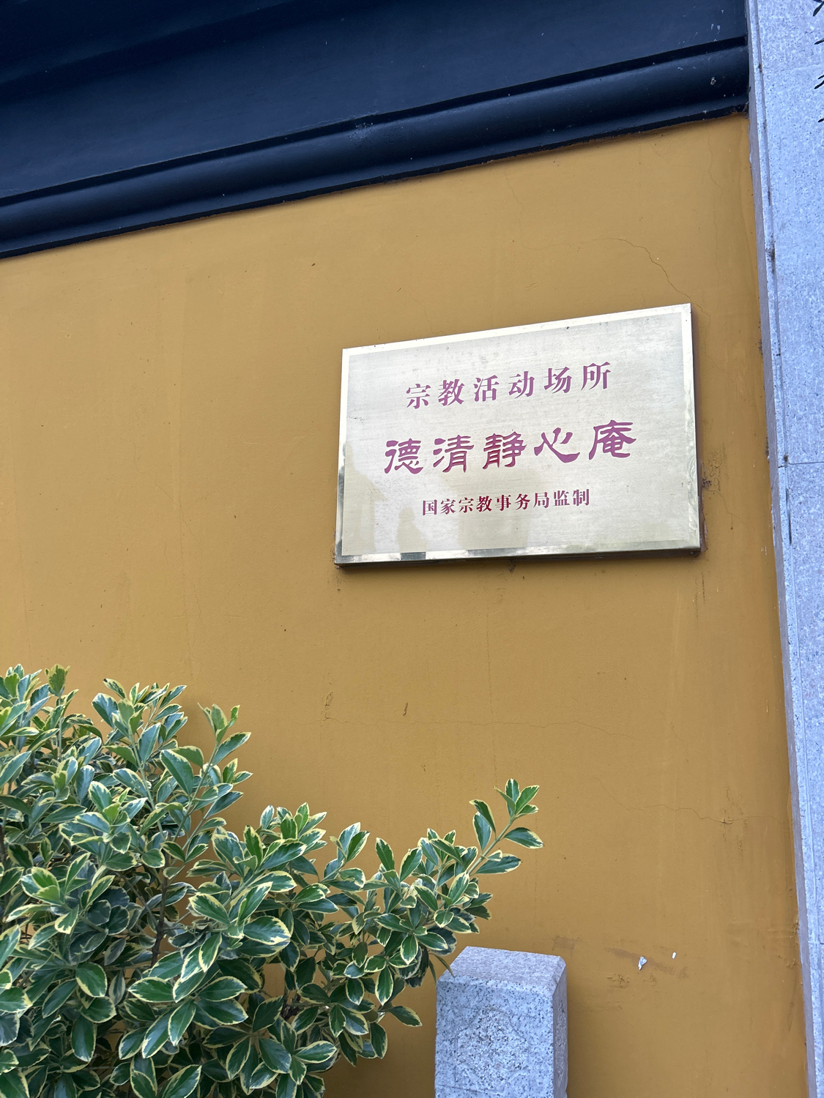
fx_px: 825
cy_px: 549
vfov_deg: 67.3
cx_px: 412
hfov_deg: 53.1
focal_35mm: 26
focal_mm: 5.7
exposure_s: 1/115
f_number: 1.5
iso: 125
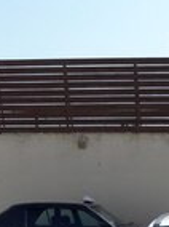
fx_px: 640
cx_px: 239
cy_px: 352
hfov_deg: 14.2
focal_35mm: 98
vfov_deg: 17.7
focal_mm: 3.7
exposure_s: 1/1600
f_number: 1.9
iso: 40
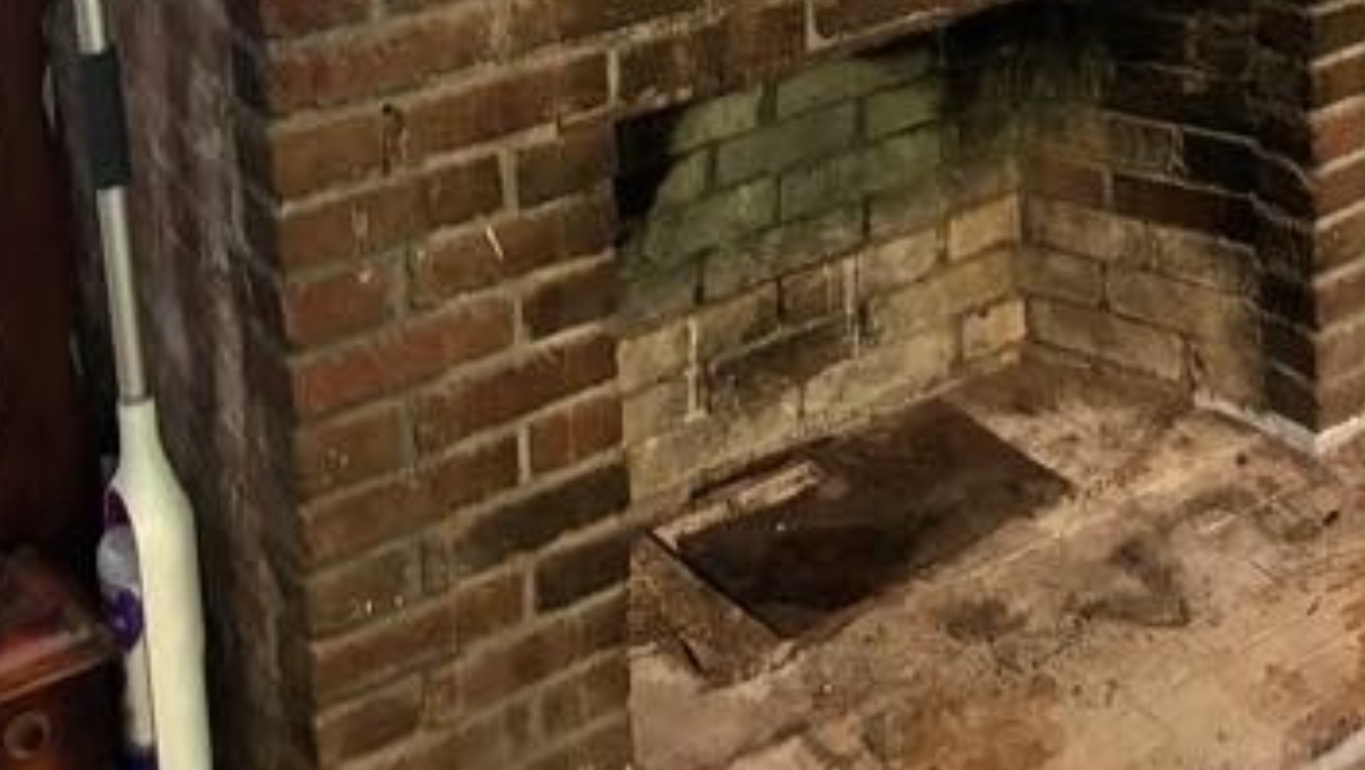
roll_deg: +0.3
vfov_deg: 16.3
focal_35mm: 67
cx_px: 1191
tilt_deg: -10.7
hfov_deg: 30.2
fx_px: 2426
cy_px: -424
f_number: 1.6
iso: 640
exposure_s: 1/40
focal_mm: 5.96
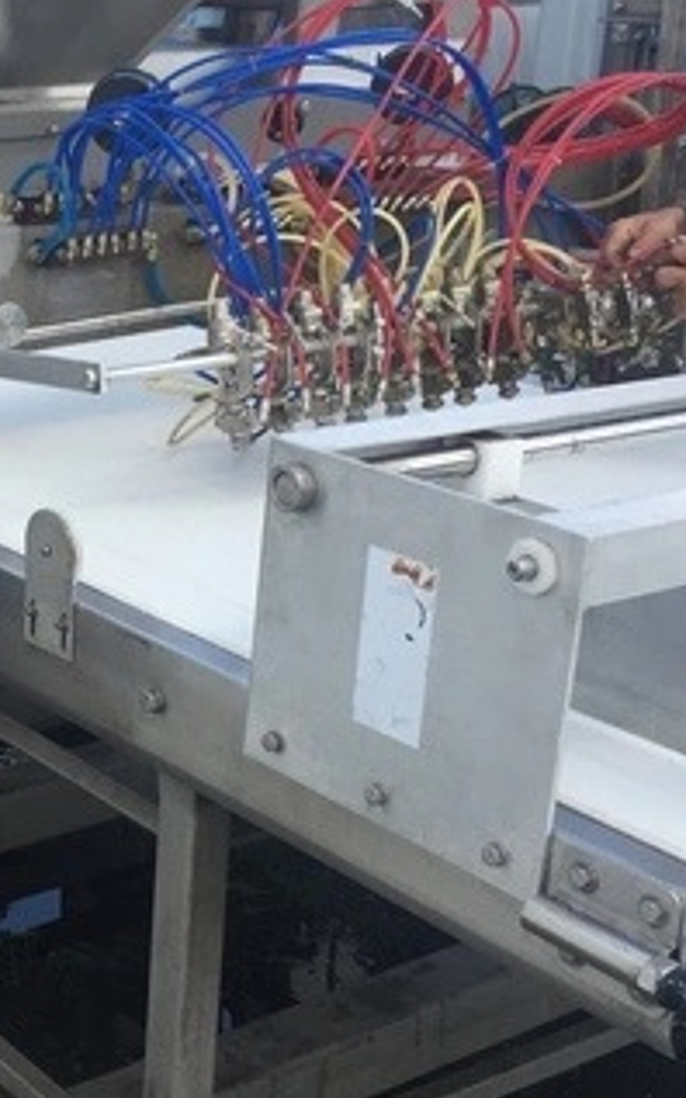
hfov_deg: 19.9
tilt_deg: -18.7
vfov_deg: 32.9
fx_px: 1855
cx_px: -83
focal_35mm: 62
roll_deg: -0.4
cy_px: 627
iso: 32
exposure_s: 1/542
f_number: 2.2
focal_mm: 4.15
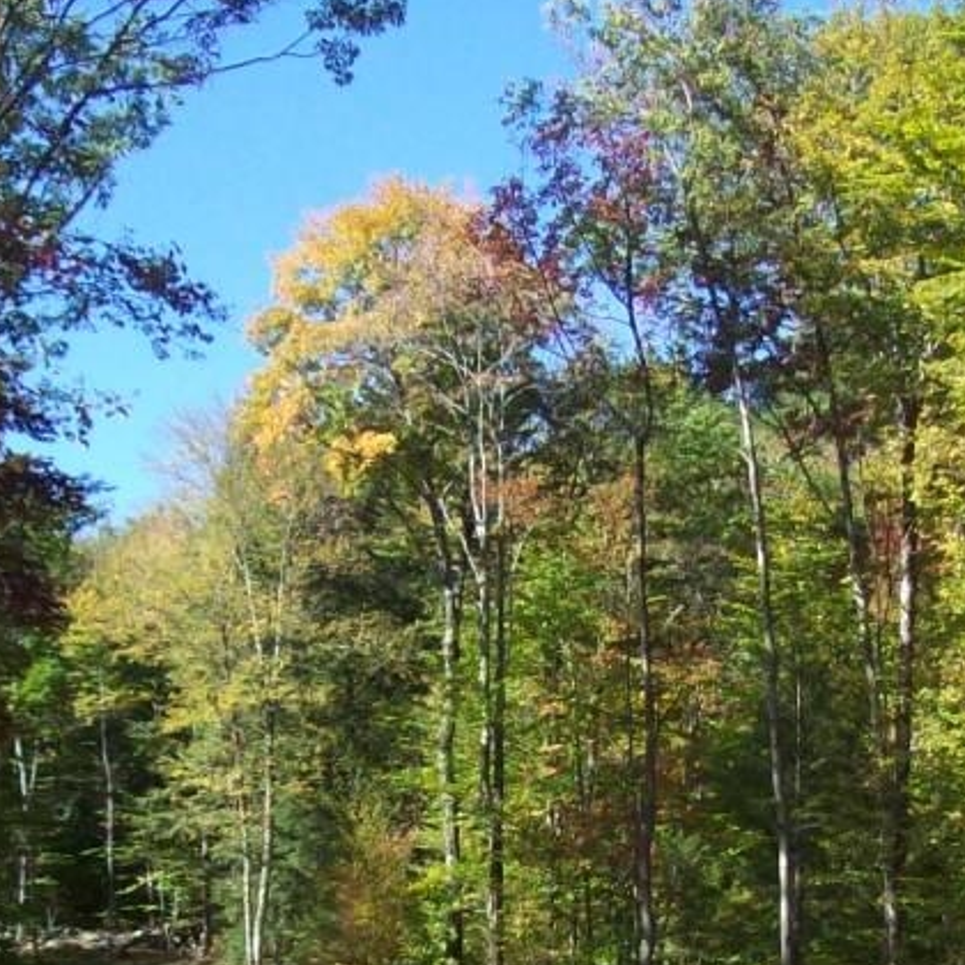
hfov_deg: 17.9
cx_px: 574
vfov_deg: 17.5
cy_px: 940
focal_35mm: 97
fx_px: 3059
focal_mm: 6
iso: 80
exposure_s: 1/581
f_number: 2.7
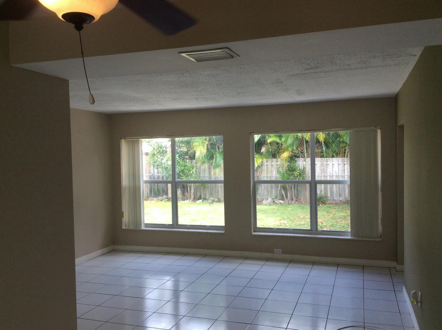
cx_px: 221
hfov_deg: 56.9
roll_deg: +2.2
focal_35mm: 32
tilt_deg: -4.5
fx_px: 408
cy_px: 165
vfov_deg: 44.1
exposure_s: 1/120
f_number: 2.4
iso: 40
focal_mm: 3.3
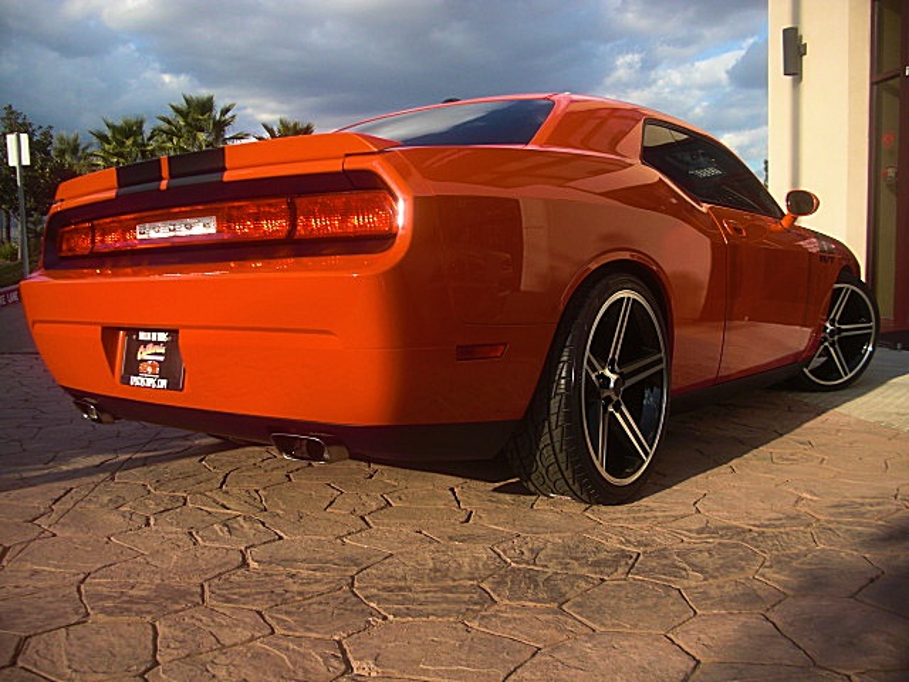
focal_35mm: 36
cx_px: 454
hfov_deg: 51.4
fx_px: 945
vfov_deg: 39.7
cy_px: 341
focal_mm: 6.3
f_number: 2.8
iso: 50
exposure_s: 1/500
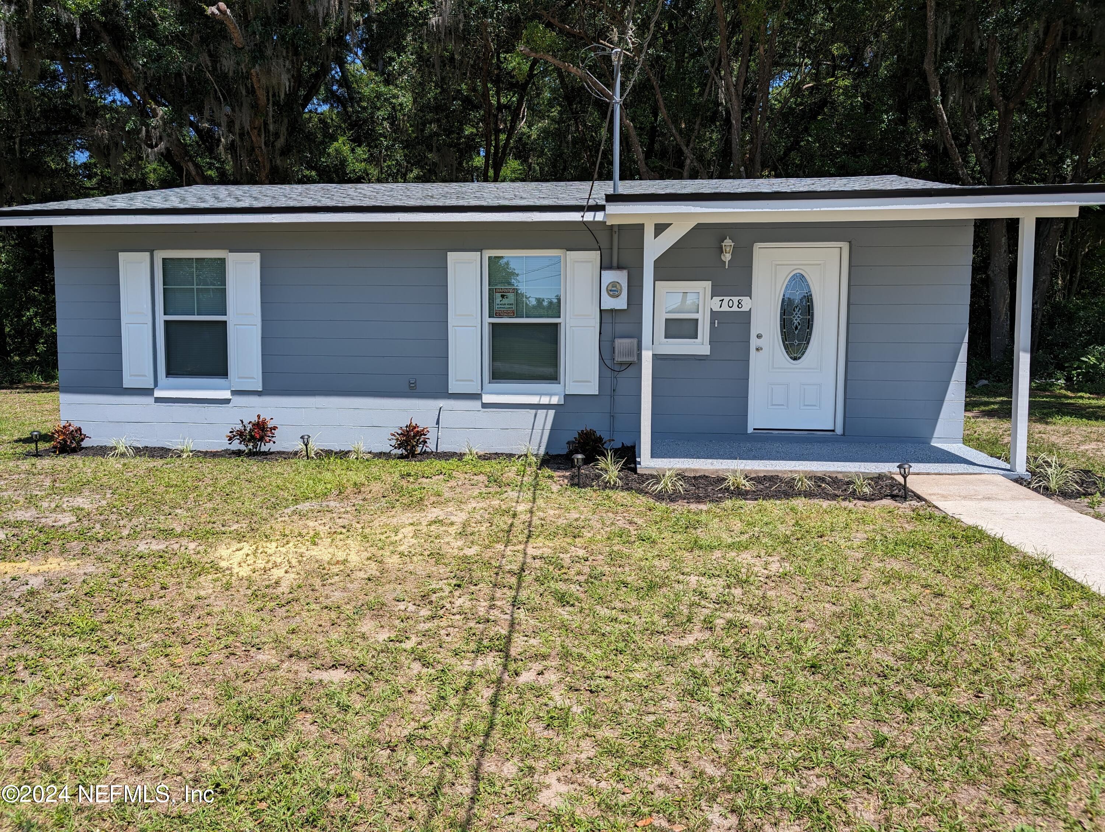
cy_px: 416
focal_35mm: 24
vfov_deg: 56.9
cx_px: 552
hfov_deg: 71.5
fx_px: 767
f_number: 1.68
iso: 17
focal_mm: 6.9
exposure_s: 1/1167
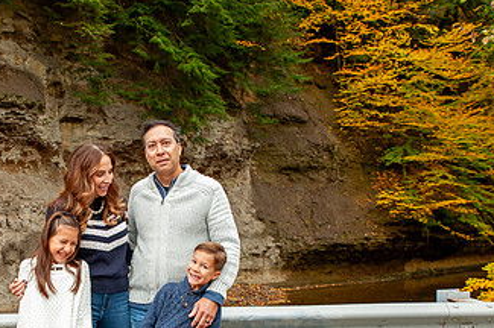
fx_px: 685
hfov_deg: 38.9
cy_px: 264
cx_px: 145
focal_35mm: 50
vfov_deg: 26.4
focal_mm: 24
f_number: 4.5
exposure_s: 1/160
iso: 400
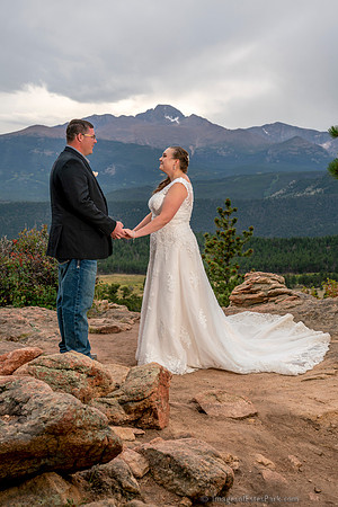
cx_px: 169
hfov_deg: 27.0
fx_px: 704
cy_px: 254
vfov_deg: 39.6
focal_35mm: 50
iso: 100
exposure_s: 1/80
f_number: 6.3
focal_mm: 50
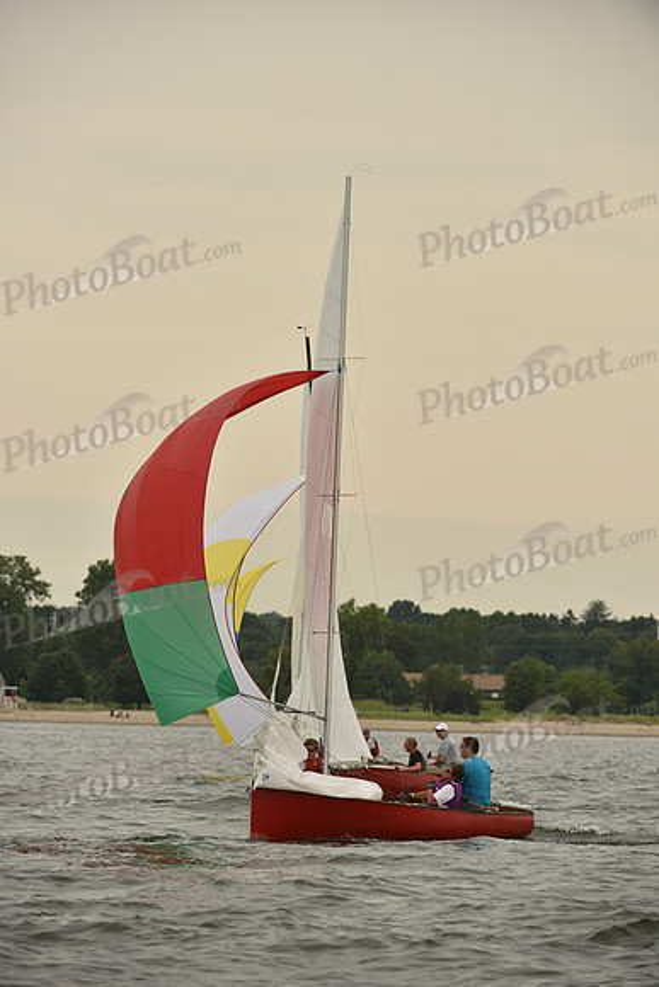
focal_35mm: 220
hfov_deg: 6.2
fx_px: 6037
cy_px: 494
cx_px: 330
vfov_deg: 9.4
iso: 320
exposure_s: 1/1250
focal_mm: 220
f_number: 5.6
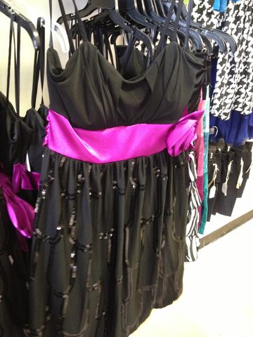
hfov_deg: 40.7
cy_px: 168
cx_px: 126
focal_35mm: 35
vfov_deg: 52.6
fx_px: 341
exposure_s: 1/17
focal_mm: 4.28
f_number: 2.4
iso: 400
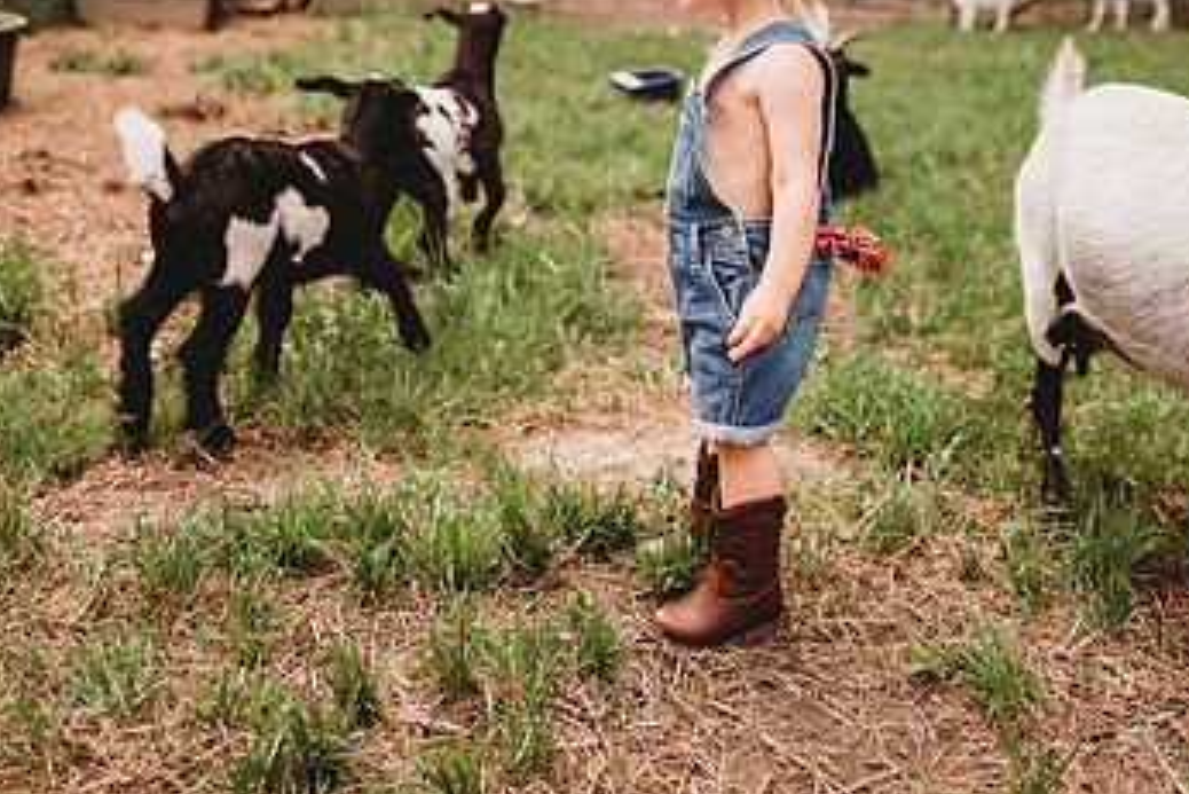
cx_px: 714
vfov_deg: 30.4
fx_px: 1421
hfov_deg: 45.2
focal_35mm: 43
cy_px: 155
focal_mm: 24
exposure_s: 1/640
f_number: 2.2
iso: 100
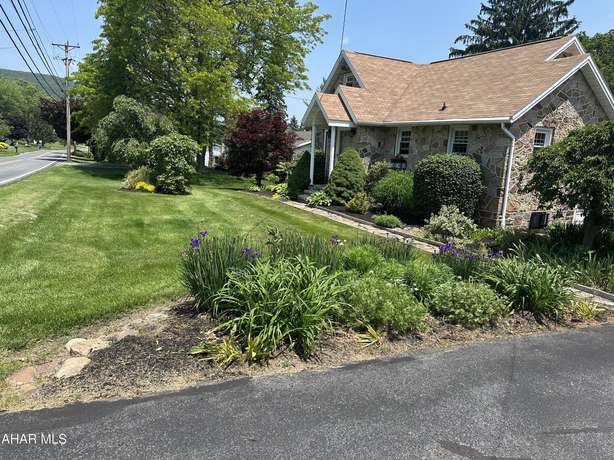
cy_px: 230
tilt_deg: -9.3
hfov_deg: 71.6
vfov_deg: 56.8
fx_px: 426
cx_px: 307
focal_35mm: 24
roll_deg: -2.6
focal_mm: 6.86
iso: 80
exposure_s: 1/2525
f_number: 1.78
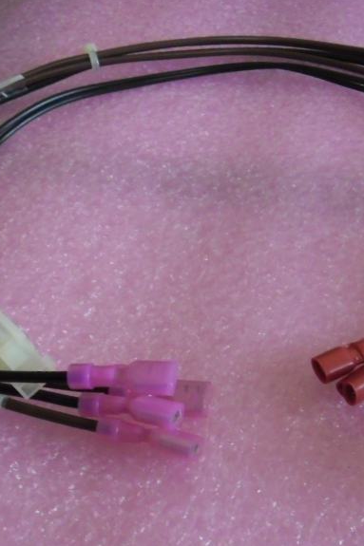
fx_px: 759
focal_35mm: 50
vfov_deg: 39.4
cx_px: 274
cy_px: 329
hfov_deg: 26.6
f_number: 3.5
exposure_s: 1/43
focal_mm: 4.9
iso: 200
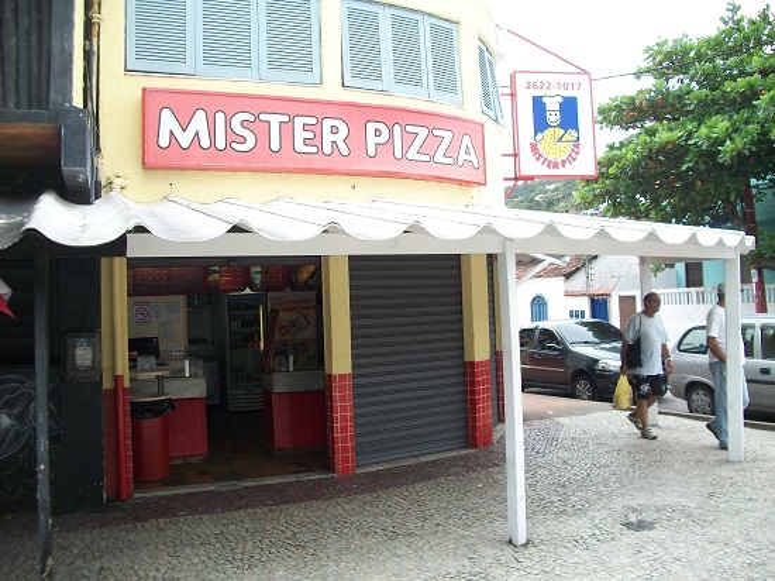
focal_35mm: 32
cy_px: 290
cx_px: 388
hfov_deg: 56.8
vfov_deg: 44.1
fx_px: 716
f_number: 2.9
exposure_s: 1/320
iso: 80
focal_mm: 5.7
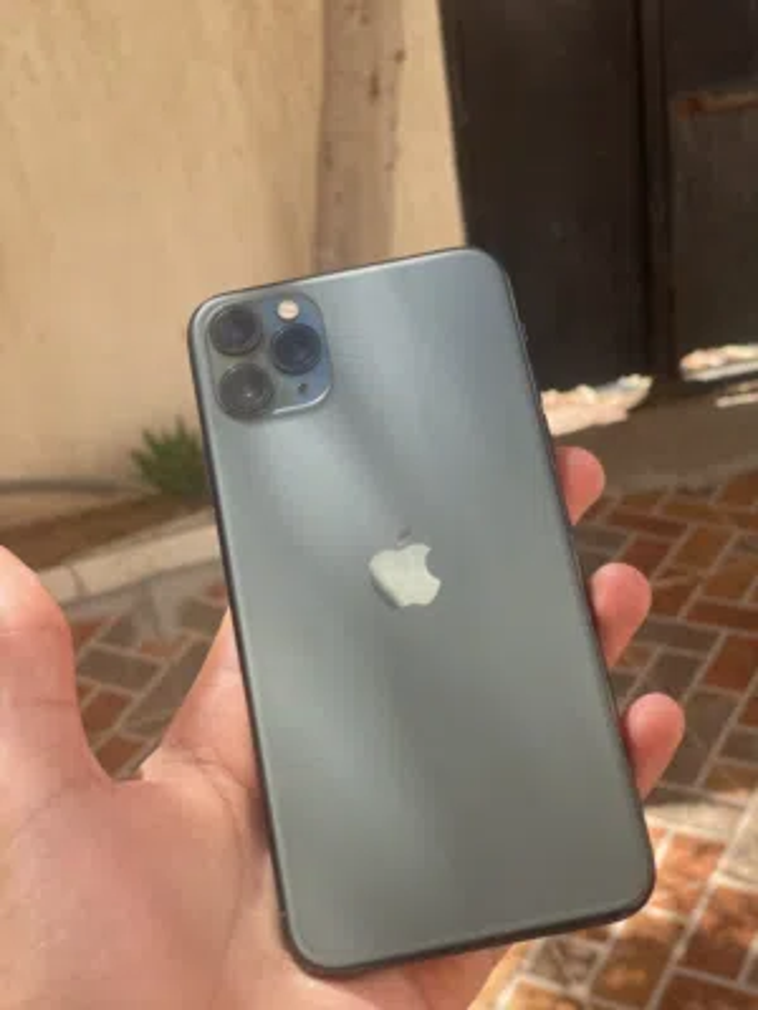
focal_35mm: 52
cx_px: 379
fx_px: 1518
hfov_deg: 28.0
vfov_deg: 36.8
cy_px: 505
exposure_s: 1/480
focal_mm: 6
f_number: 2
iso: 32
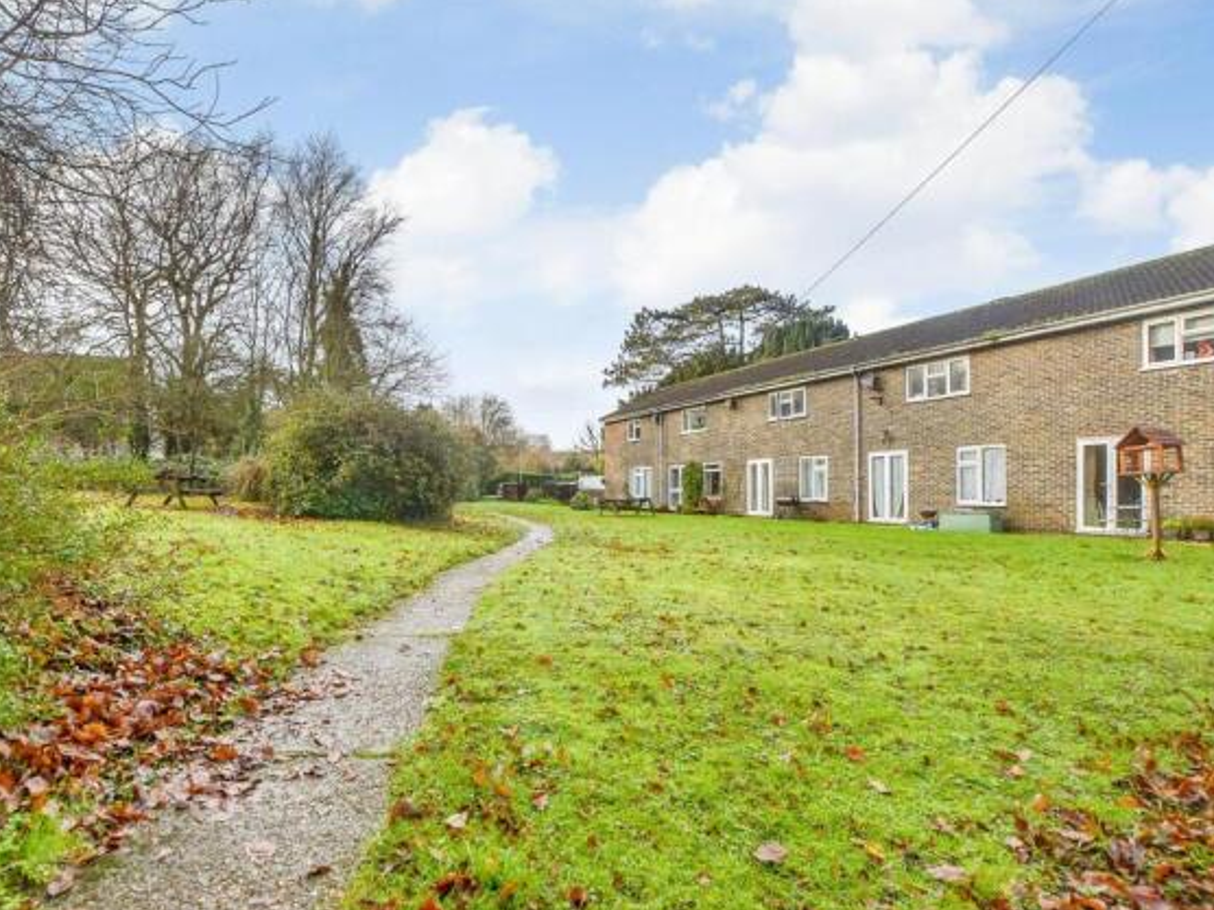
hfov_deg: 90.6
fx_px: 596
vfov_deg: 74.7
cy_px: 468
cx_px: 534
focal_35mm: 17
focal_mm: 10
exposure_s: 1/100
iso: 160
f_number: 8
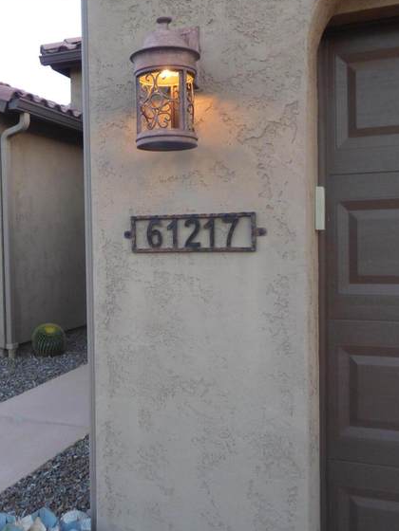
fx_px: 553
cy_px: 259
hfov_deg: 39.5
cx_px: 160
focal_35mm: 36
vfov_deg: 51.3
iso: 320
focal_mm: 3.64
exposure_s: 1/60
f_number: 2.8
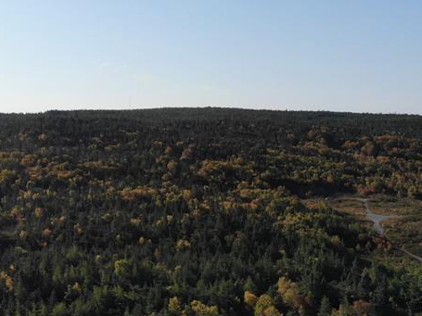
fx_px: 658
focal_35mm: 54
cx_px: 197
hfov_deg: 35.5
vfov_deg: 27.0
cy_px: 133
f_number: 2.8
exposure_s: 1/1433
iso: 100
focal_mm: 4.5
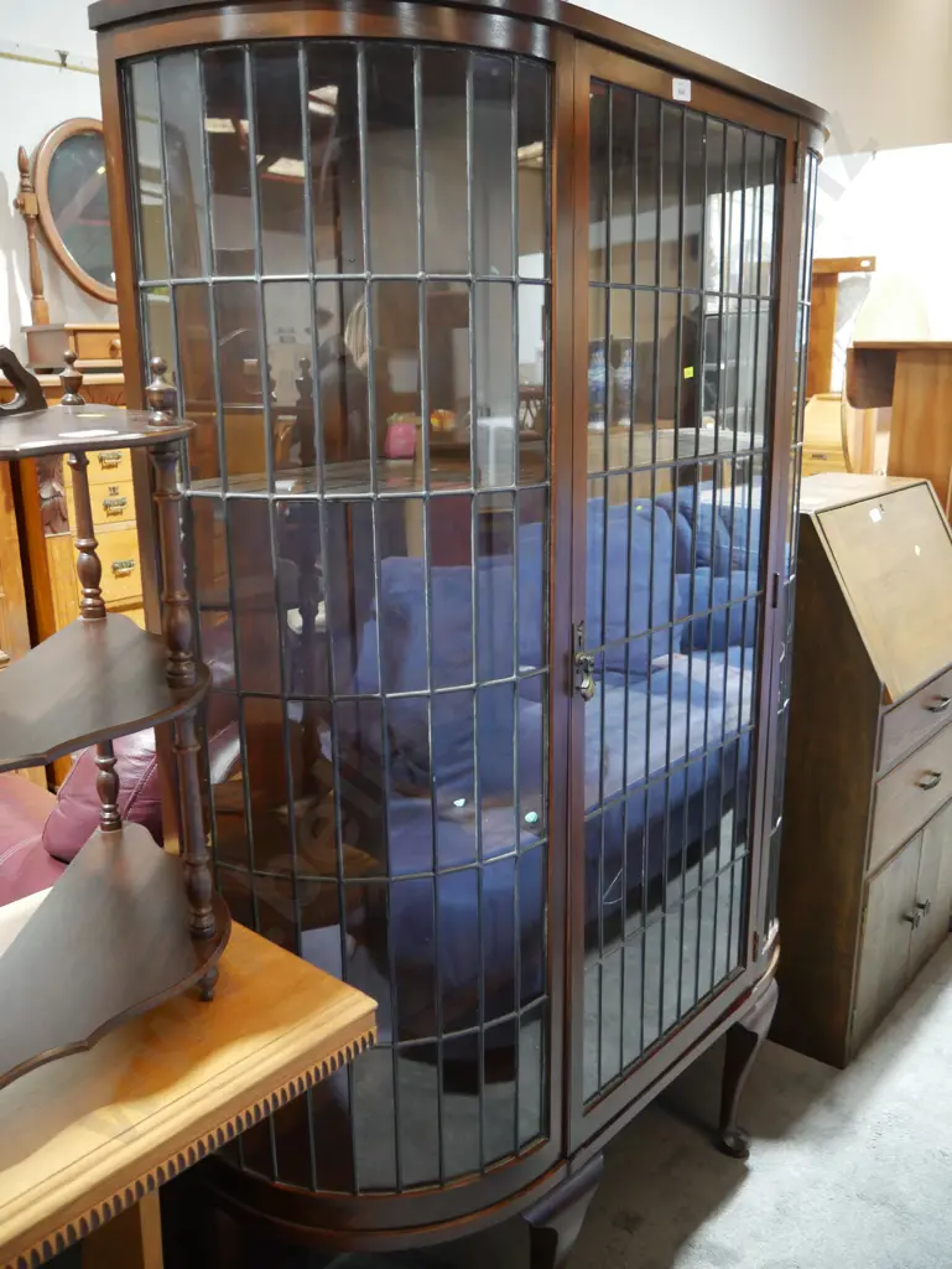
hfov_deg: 49.8
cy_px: 634
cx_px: 476
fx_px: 1026
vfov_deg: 63.4
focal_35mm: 28
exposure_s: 1/60
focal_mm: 14
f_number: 3.5
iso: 2000
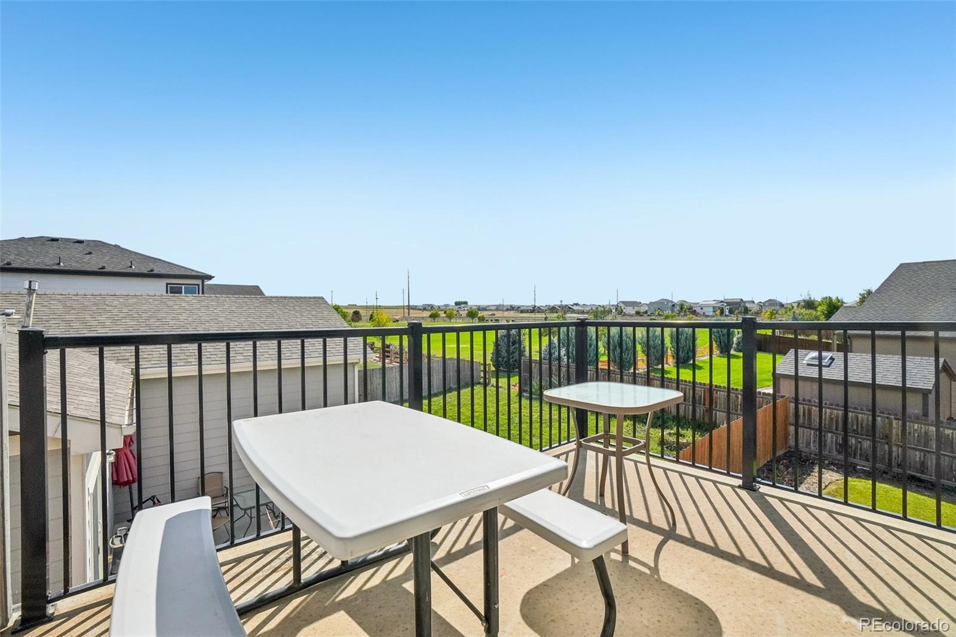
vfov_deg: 77.3
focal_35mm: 15
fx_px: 398
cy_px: 318
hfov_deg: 100.4
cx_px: 478
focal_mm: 10
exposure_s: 1/3200
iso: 400
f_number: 8
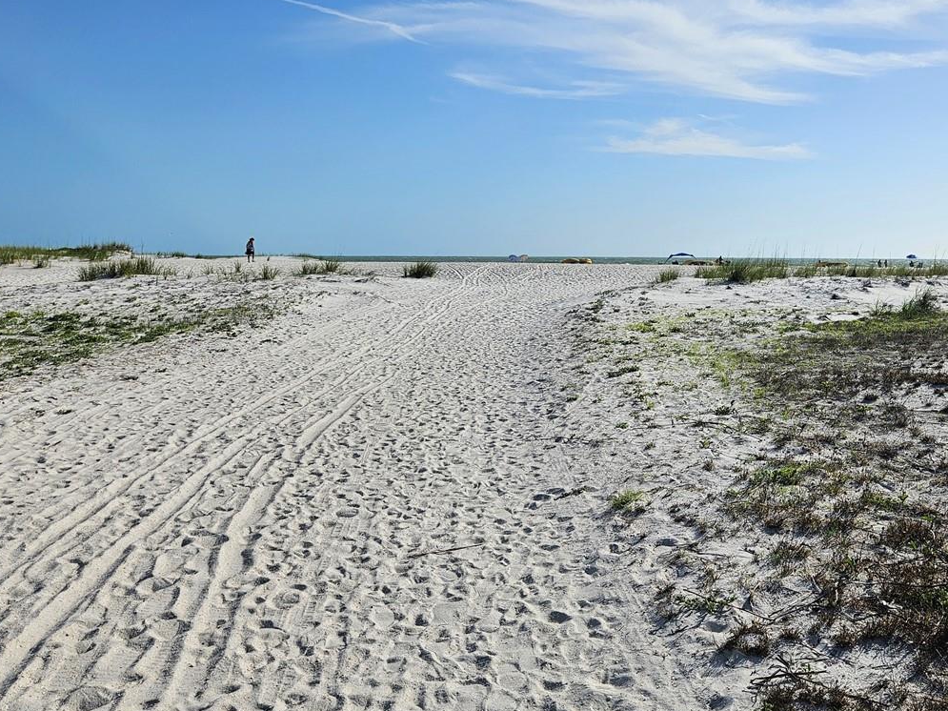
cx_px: 628
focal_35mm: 37
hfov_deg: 49.3
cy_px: 191
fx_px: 1013
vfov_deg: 37.8
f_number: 1.8
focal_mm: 5.4
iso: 25
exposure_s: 1/4469
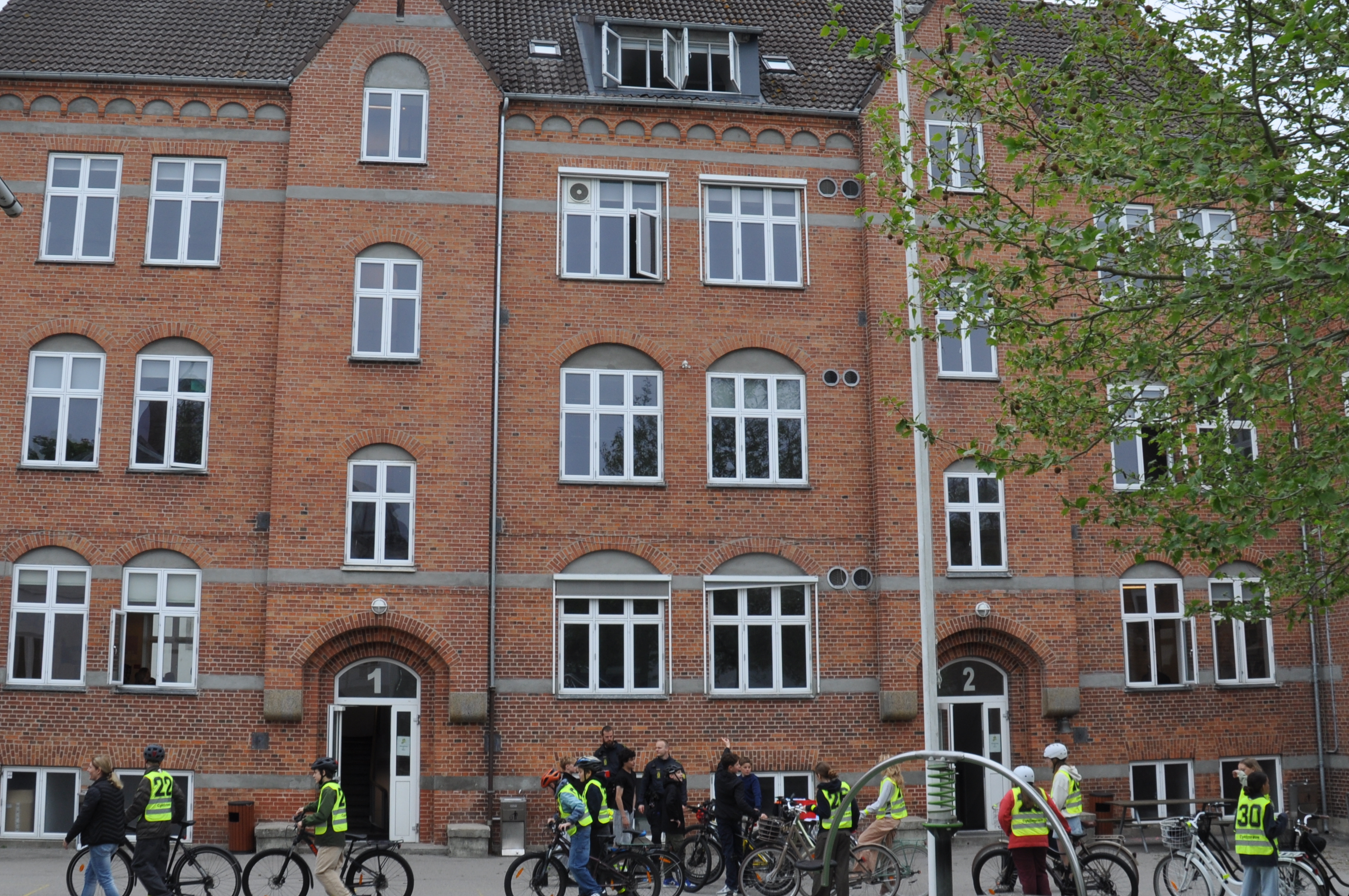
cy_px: 398
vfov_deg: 35.8
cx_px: 626
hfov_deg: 51.9
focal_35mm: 37
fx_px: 1385
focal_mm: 18
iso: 200
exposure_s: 1/100
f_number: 10
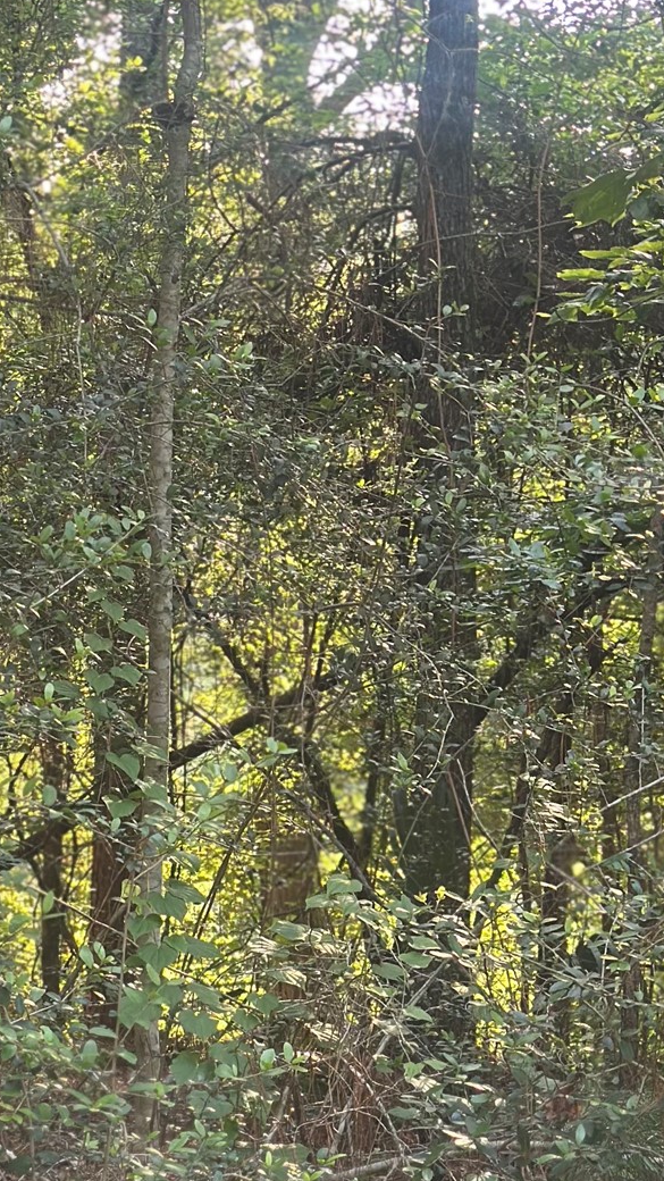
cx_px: 247
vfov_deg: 20.7
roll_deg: +1.5
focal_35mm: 103
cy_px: 586
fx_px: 3224
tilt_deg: +2.4
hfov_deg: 11.8
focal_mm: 6.86
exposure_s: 1/121
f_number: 1.78
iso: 100
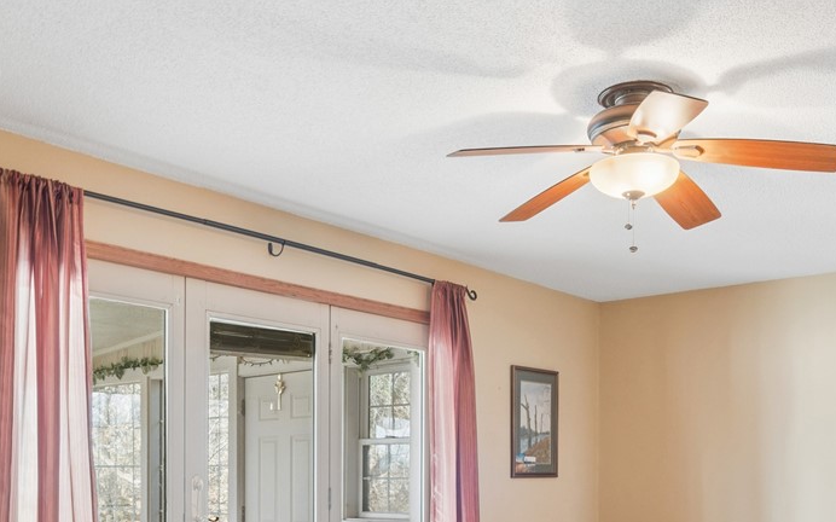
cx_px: 438
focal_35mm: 40
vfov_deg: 30.4
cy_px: 479
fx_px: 911
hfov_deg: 49.3
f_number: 10
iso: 400
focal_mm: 16
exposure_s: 1/2.5
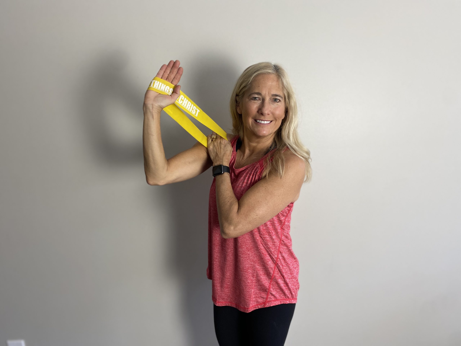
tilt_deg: -12.5
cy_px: 173
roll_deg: +2.1
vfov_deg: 53.1
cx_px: 230
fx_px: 346
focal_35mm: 26
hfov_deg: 67.3
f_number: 1.8
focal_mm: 4.25
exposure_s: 1/60
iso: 100
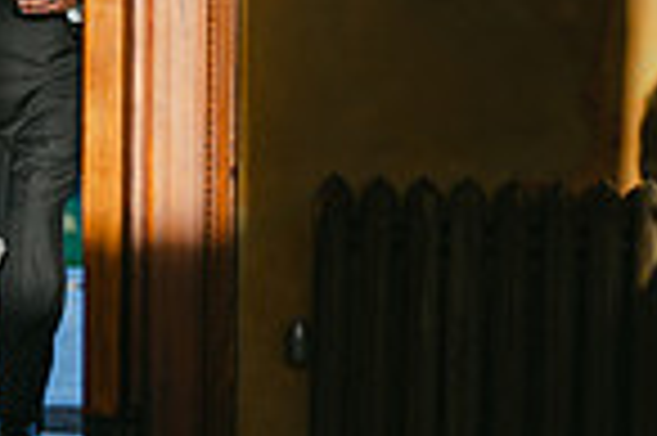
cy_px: 247
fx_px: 3609
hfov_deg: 10.1
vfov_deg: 6.9
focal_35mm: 198
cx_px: -333
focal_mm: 50
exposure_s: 1/500
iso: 100
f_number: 1.8
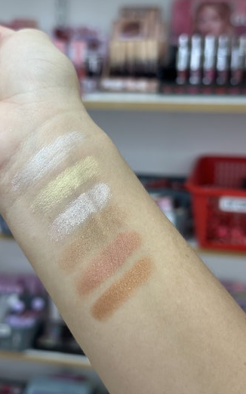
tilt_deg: -15.9
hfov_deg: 24.8
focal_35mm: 52
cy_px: 194
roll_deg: -1.6
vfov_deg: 38.9
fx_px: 558
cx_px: 100
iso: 125
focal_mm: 6.86
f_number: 1.78
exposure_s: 1/50
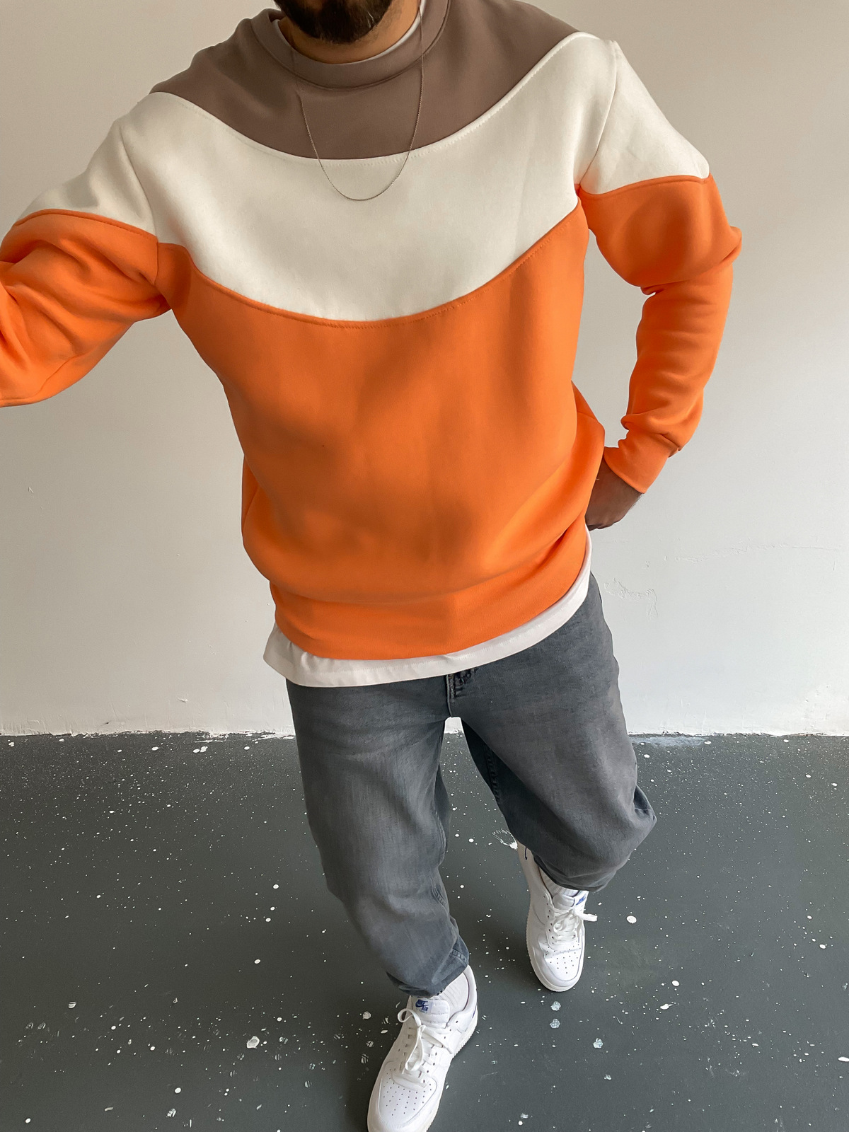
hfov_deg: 48.2
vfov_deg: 61.7
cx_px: 424
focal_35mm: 29
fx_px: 948
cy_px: 566
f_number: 1.8
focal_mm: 3
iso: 64
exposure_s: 1/120
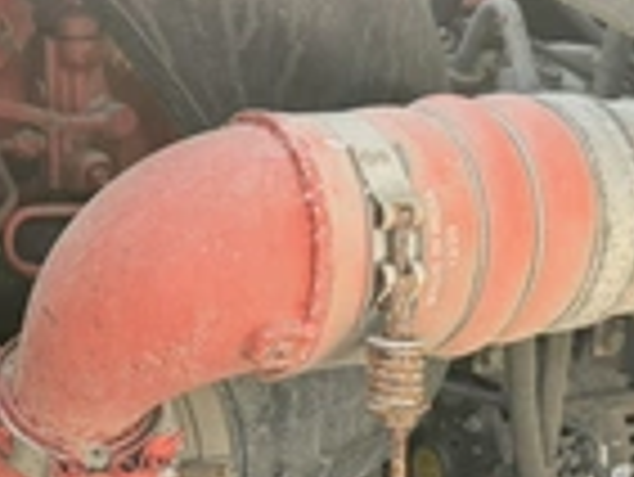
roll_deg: -2.7
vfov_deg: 21.1
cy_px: 454
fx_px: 1246
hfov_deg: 28.1
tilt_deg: -15.5
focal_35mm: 68
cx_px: 157
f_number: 1.78
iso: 100
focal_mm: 6.76
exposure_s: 1/389
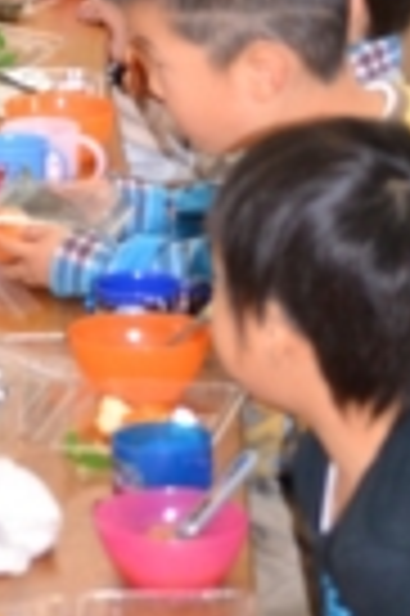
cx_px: -133
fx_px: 4135
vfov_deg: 8.4
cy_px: -144
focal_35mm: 241
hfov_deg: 5.6
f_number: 4
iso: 1000
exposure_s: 1/60
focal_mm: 55
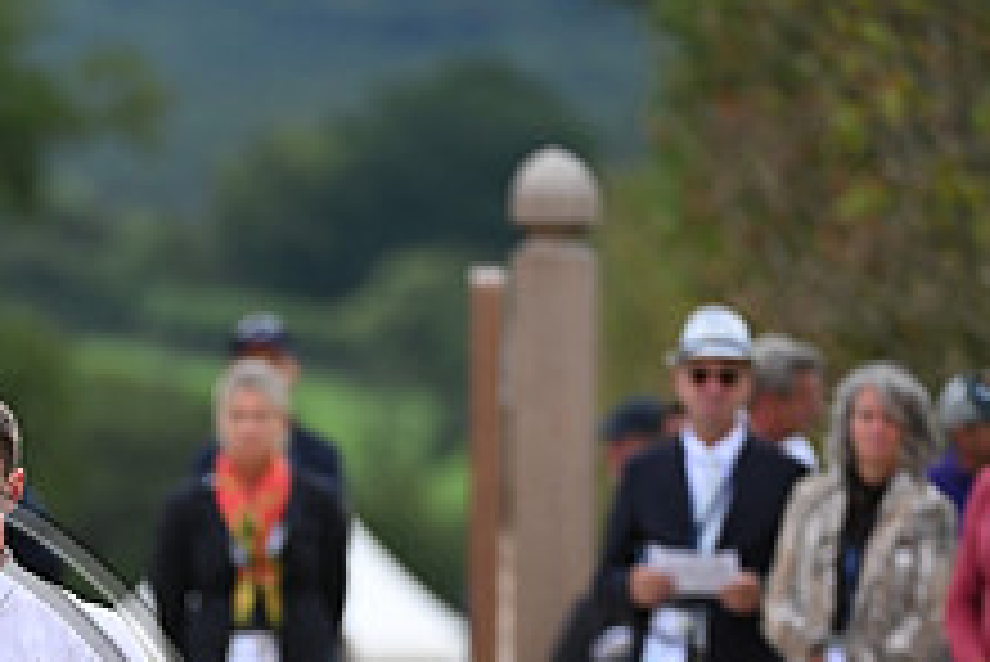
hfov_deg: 2.3
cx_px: -256
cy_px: 844
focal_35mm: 898
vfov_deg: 1.5
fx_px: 24710
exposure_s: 1/1600
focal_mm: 340
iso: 500
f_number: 5.6
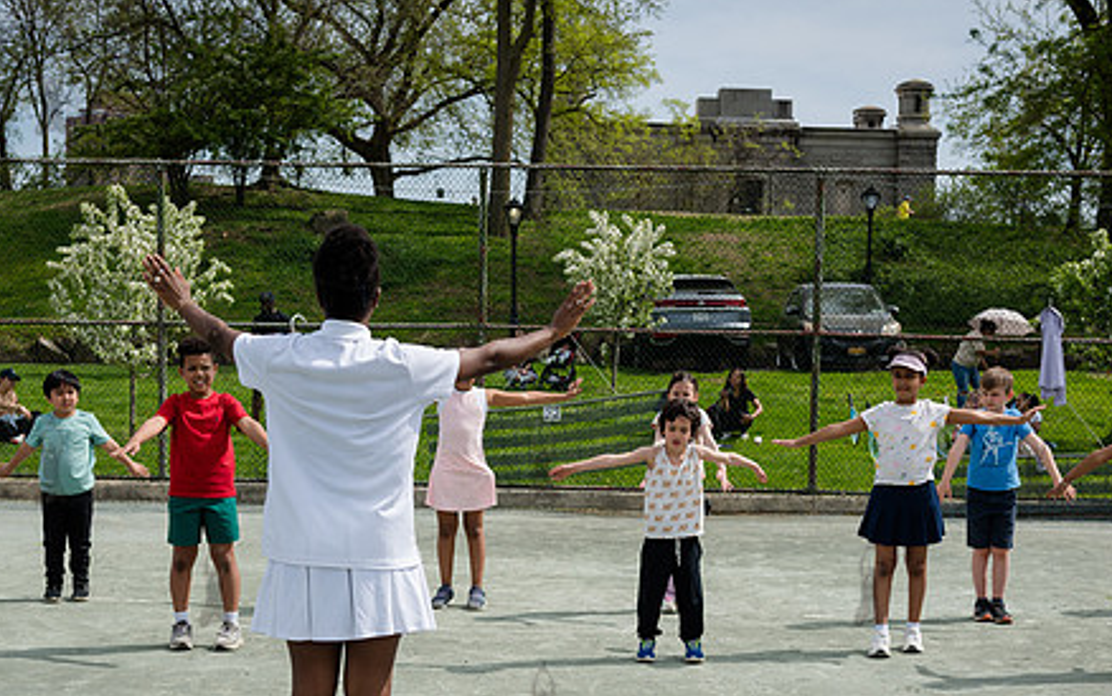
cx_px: 541
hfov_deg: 37.5
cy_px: 458
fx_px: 1637
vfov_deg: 23.9
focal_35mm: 54
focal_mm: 40
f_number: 4.5
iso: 100
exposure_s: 1/800
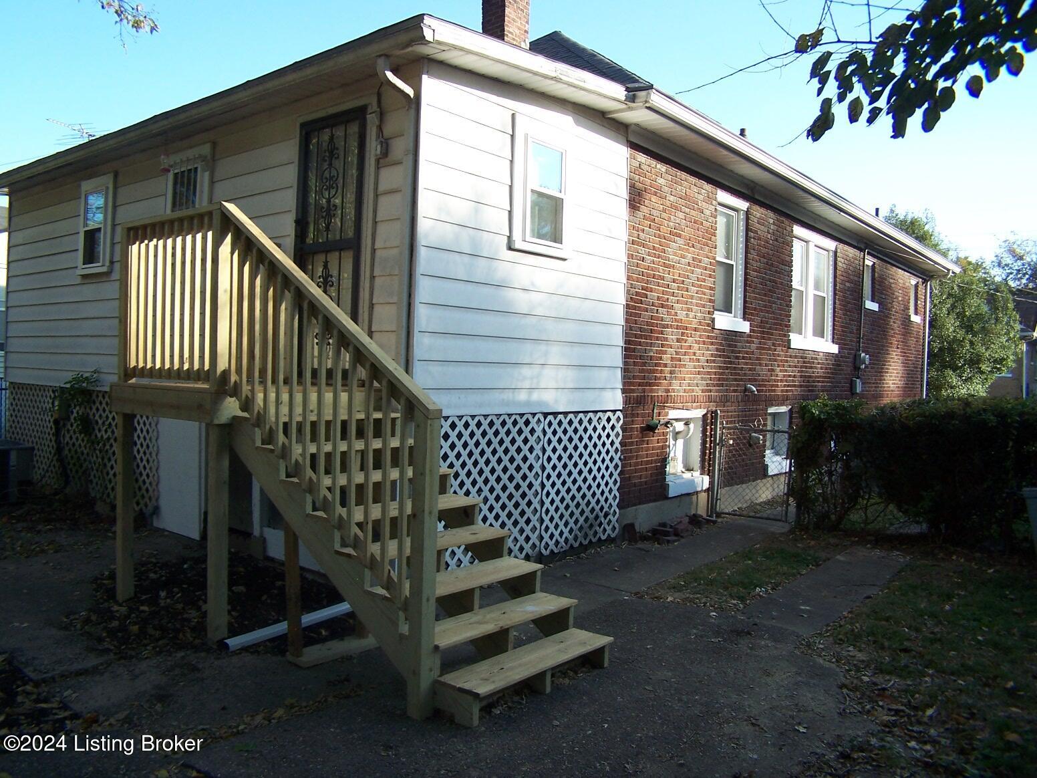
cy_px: 389
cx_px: 518
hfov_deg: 49.0
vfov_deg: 37.7
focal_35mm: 38
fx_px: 1138
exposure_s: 1/350
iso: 80
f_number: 2.8
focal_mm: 6.3
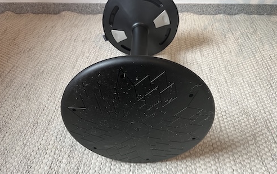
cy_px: 79
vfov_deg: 44.5
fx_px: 211
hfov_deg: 66.4
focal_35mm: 28
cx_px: 137
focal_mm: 5.1
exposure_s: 1/50
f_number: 1.6
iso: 64
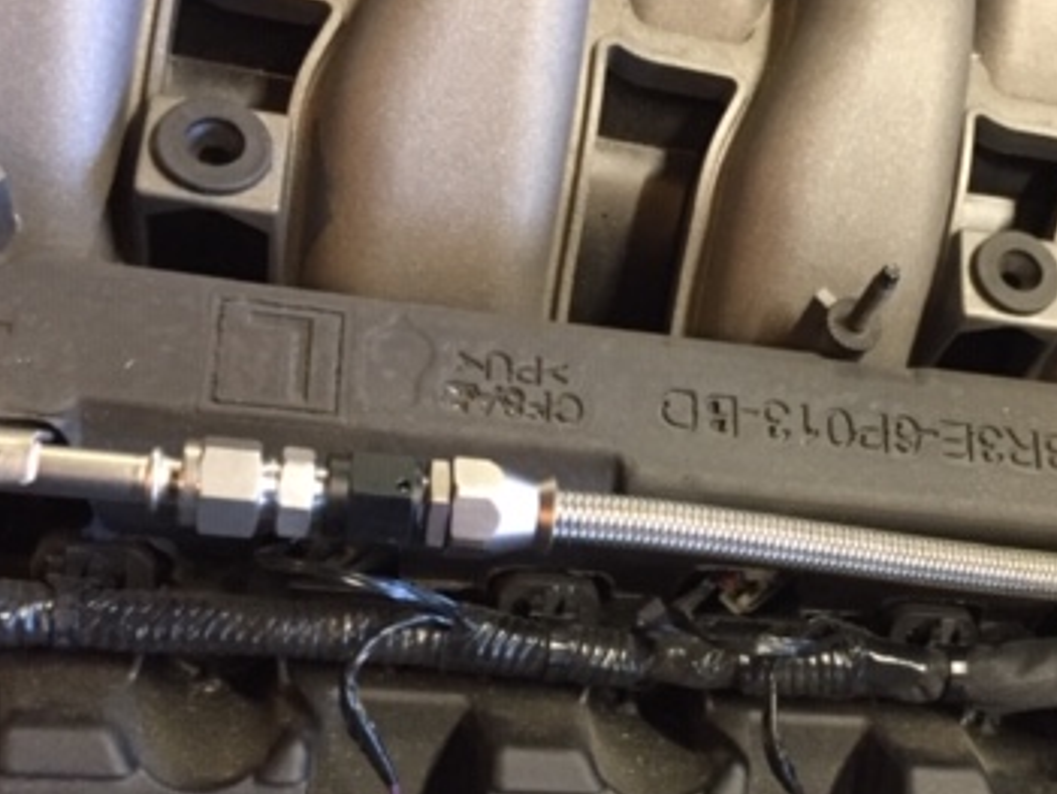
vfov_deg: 27.3
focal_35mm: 53
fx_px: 1619
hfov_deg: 35.1
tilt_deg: -62.8
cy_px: 552
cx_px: 834
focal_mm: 4.15
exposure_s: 1/30
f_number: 2.2
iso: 200
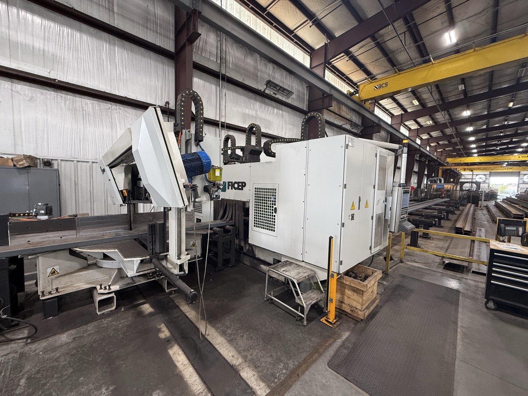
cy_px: 198
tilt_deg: -3.0
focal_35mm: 14
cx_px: 264
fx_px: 214
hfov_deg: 102.1
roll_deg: -1.7
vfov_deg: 85.7
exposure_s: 1/99
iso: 200
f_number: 2.2
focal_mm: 2.22
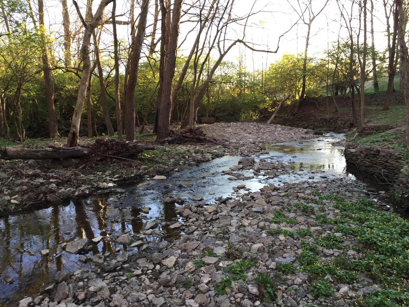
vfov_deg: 48.2
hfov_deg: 61.7
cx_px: 204
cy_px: 154
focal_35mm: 29
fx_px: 343
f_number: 2.2
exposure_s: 1/120
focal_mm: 4.15
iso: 32
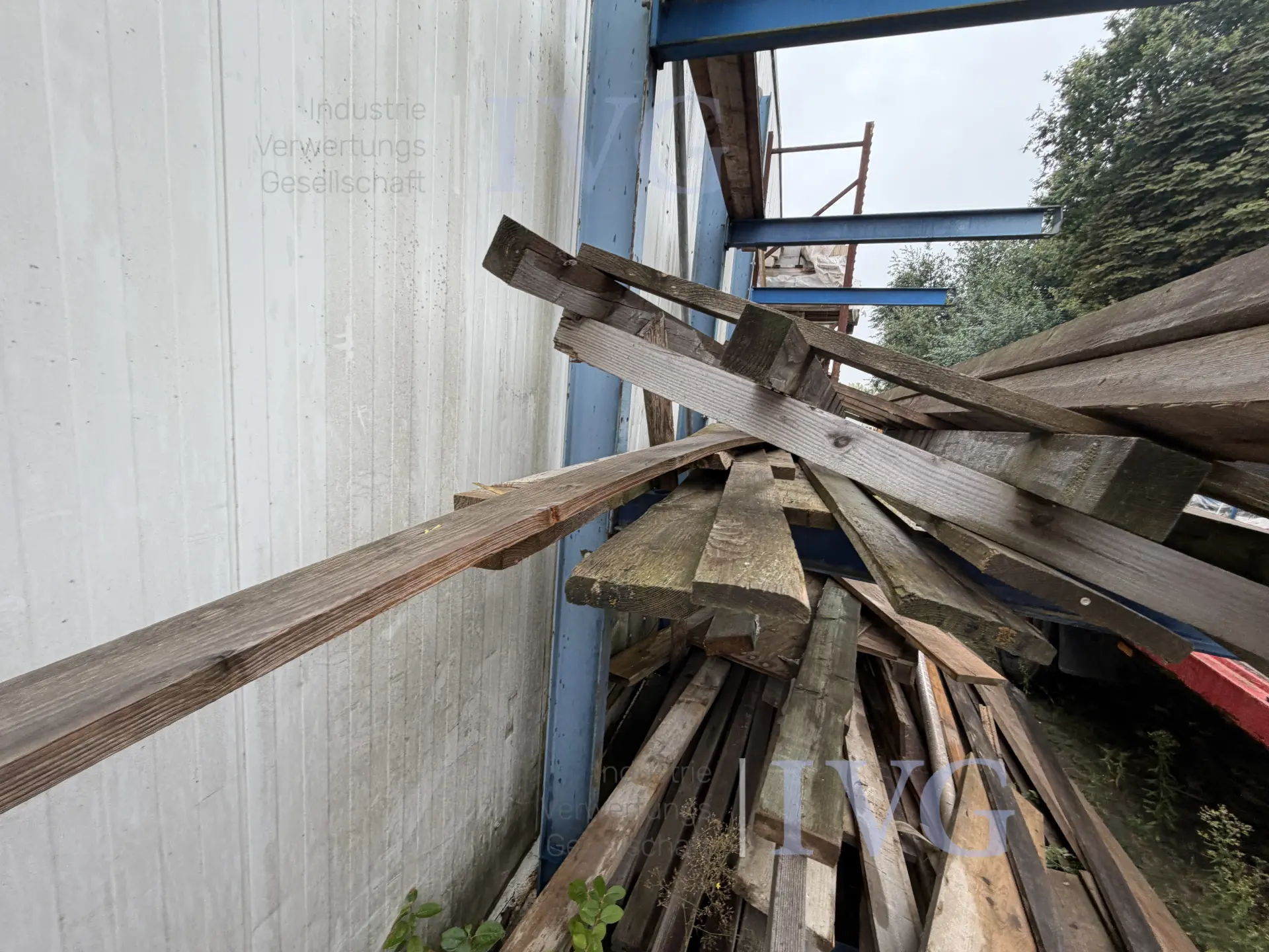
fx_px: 513
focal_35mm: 14
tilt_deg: -8.0
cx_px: 634
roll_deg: -2.0
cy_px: 476
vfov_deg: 85.7
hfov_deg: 102.1
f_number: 2.2
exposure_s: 1/121
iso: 64
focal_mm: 2.22
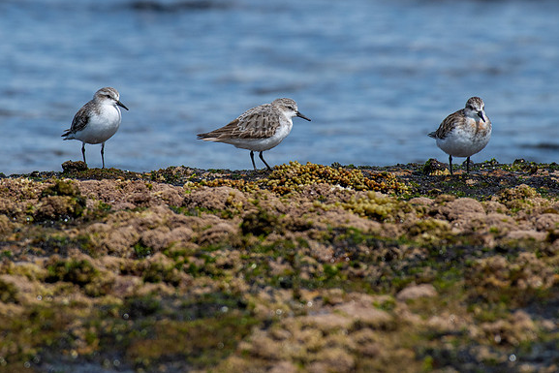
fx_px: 14273
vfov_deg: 1.5
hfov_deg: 2.2
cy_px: 96
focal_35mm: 919
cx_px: 250
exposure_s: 1/1600
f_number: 7.1
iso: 280
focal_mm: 500
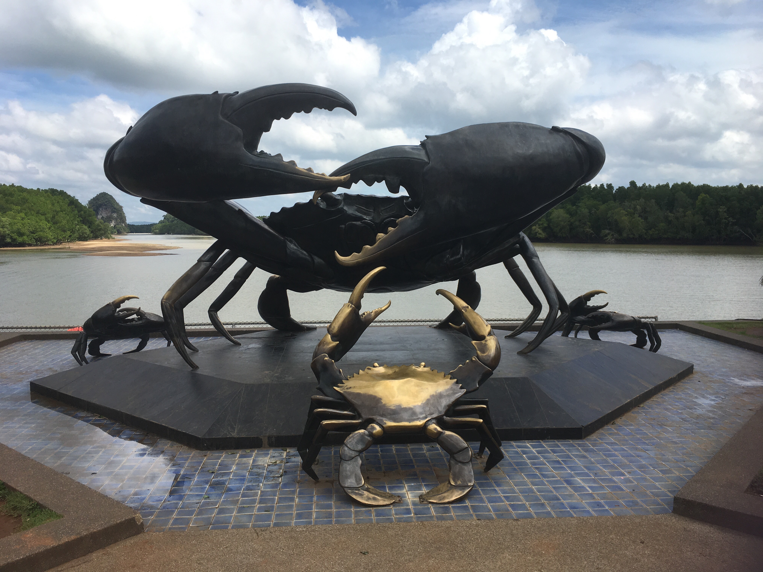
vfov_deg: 48.2
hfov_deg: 61.7
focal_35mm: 29
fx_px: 639
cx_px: 382
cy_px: 286
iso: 25
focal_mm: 4.15
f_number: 2.2
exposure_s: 1/1972
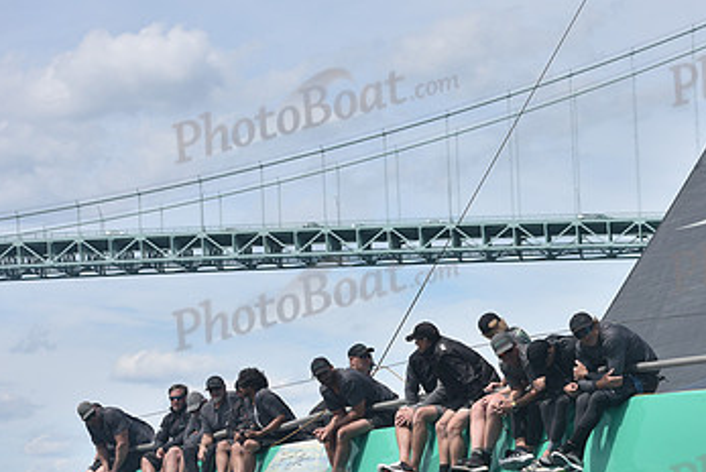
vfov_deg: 11.7
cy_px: 375
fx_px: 2296
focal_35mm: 117
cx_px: 566
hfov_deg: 17.3
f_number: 6.3
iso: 320
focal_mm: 70
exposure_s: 1/800
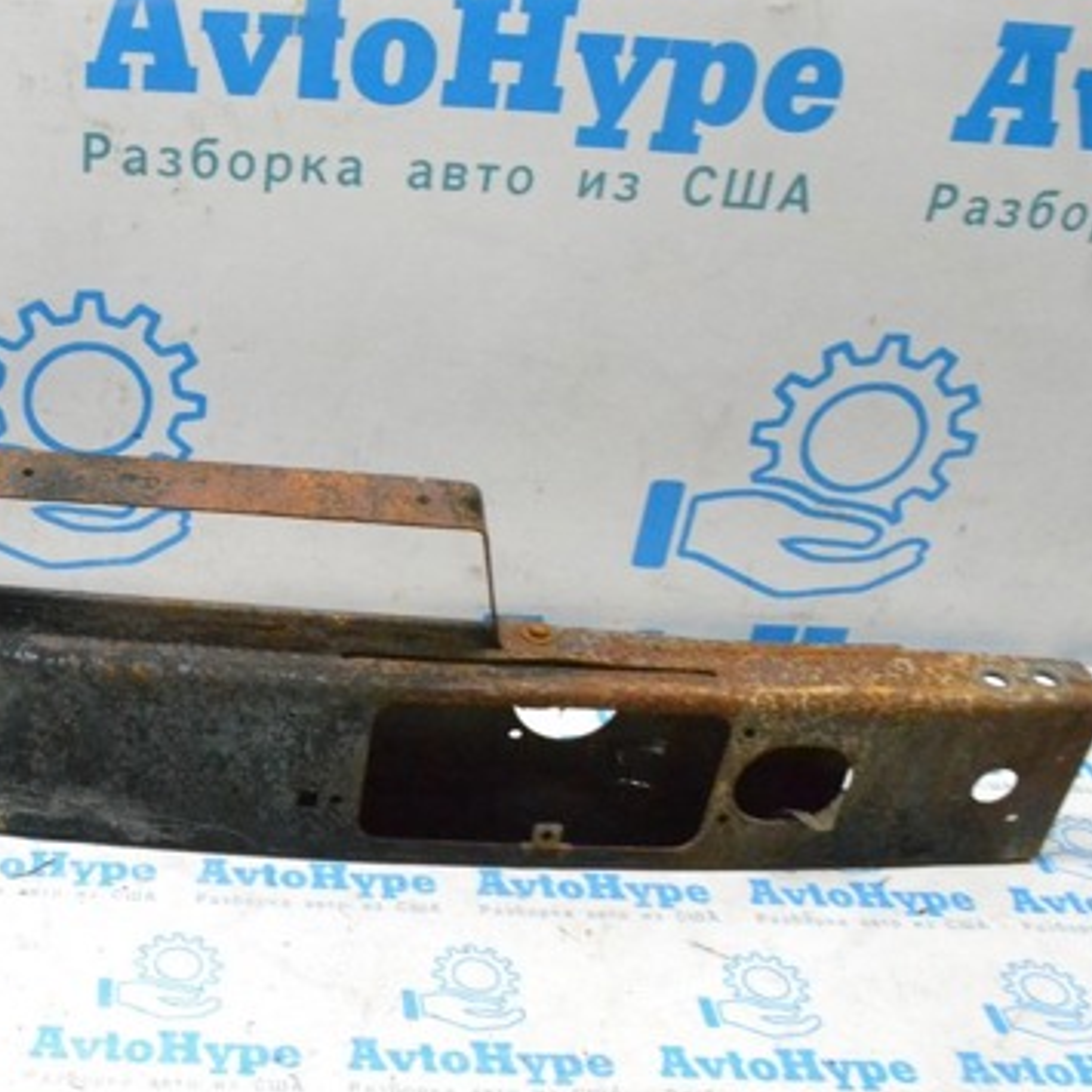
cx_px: 157
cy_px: 649
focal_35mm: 46
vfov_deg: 36.7
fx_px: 1642
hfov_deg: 35.1
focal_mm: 20
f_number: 10
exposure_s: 1/125
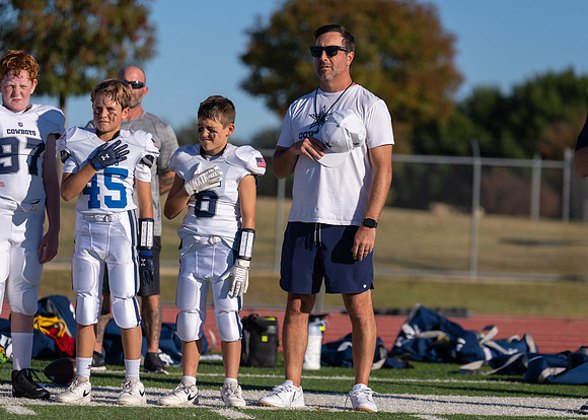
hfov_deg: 11.3
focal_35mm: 178
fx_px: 2964
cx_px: 330
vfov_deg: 8.1
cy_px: 213
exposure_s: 1/4000
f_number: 2.8
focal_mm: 150
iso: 100
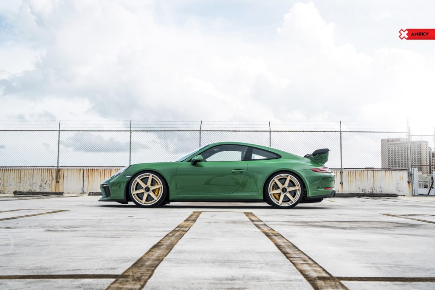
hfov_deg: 46.4
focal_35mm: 42
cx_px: 218
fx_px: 508
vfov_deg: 31.9
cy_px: 145
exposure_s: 1/250
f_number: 7.1
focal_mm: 42
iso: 320
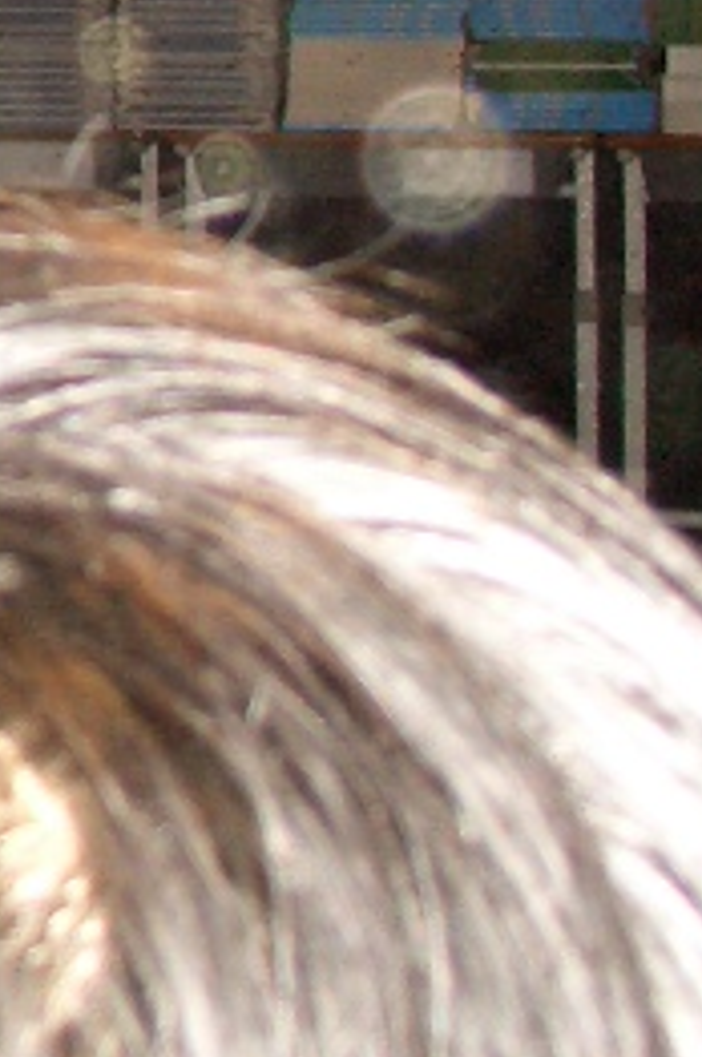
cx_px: -1214
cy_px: -424
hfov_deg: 7.4
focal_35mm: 168
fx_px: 4927
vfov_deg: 11.8
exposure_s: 1/60
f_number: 2.8
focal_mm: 7.1
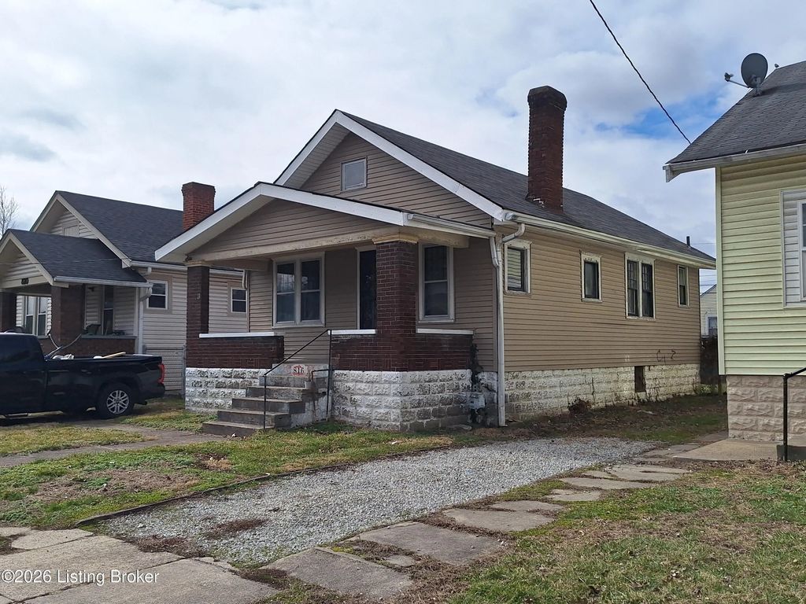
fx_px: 536
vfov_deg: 58.9
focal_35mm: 23
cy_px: 302
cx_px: 403
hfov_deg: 73.9
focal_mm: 5.54
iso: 25
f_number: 1.8
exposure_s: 1/6849
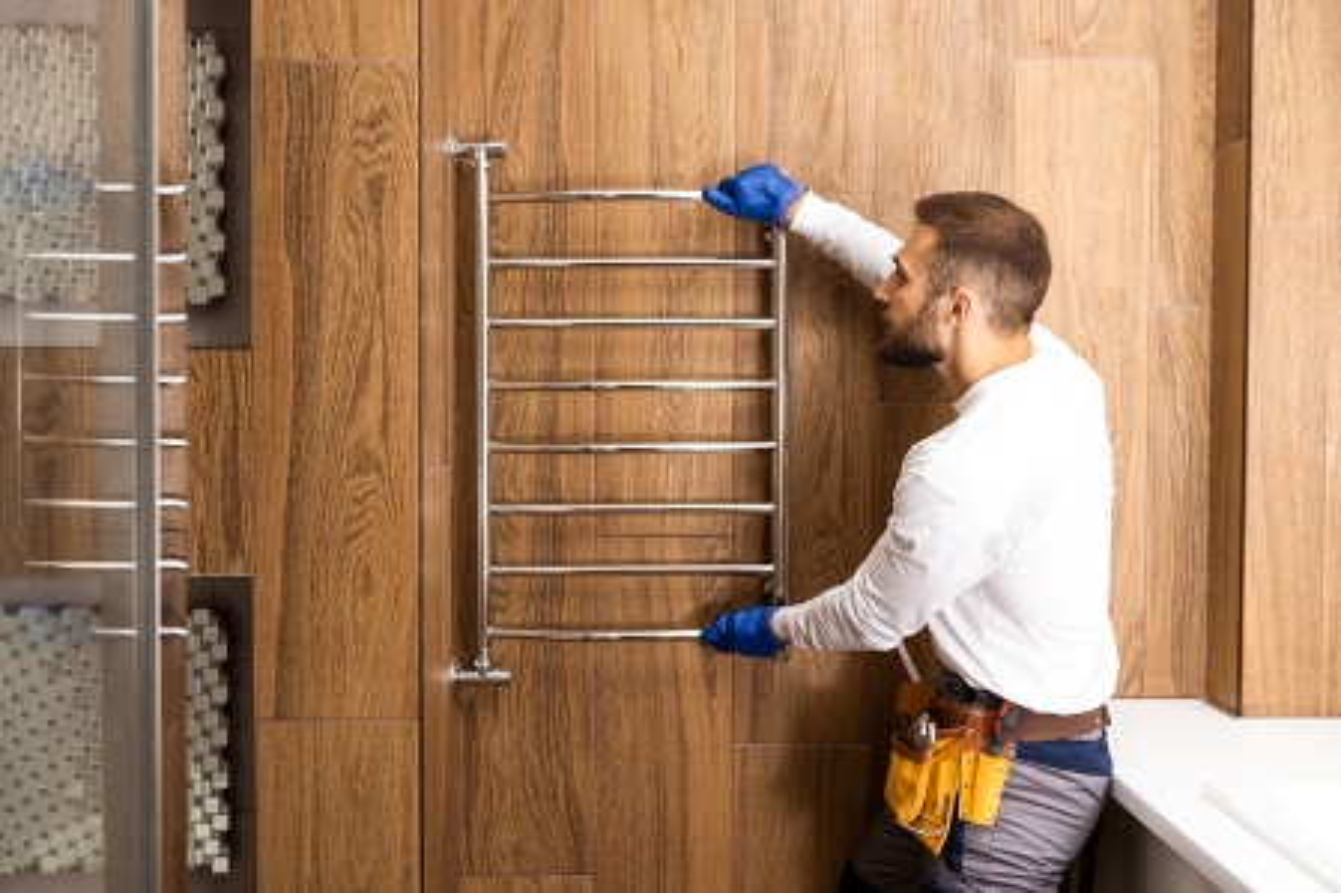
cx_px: 670
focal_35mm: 35
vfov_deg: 37.8
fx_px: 1303
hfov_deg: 54.5
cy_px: 446
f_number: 2.8
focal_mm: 35
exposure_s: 1/160
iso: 125
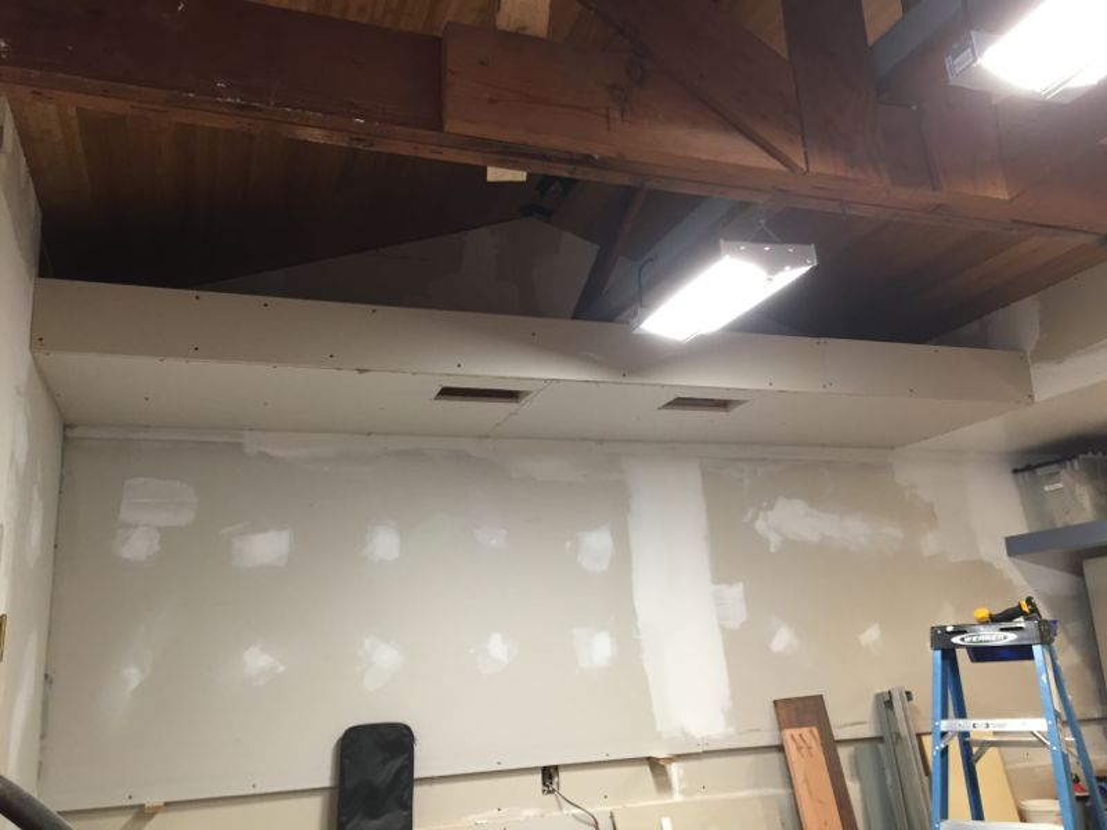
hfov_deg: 61.7
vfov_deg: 48.2
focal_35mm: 29
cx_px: 554
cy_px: 415
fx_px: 927
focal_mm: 4.15
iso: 100
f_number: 2.2
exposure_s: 1/30
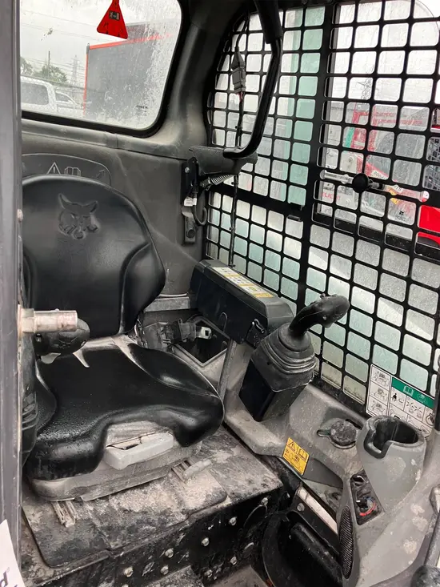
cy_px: 294
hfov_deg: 49.8
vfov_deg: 63.4
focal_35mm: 28
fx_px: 474
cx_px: 220
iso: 80
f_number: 1.8
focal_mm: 3.99
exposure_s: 1/71
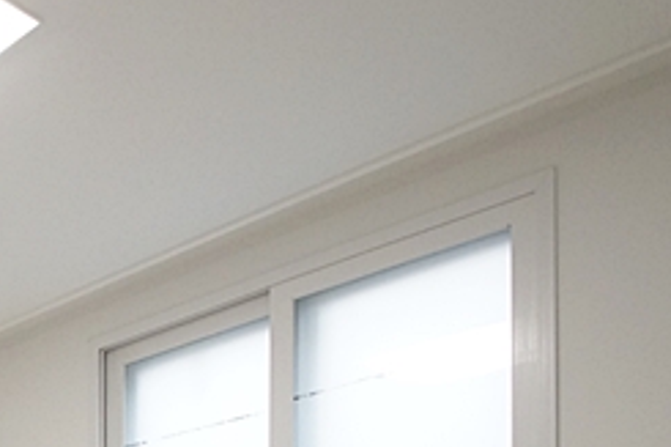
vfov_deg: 21.7
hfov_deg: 32.0
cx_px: -173
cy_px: 713
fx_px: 913
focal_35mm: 49
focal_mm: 10
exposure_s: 1/40
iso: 1600
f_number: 9
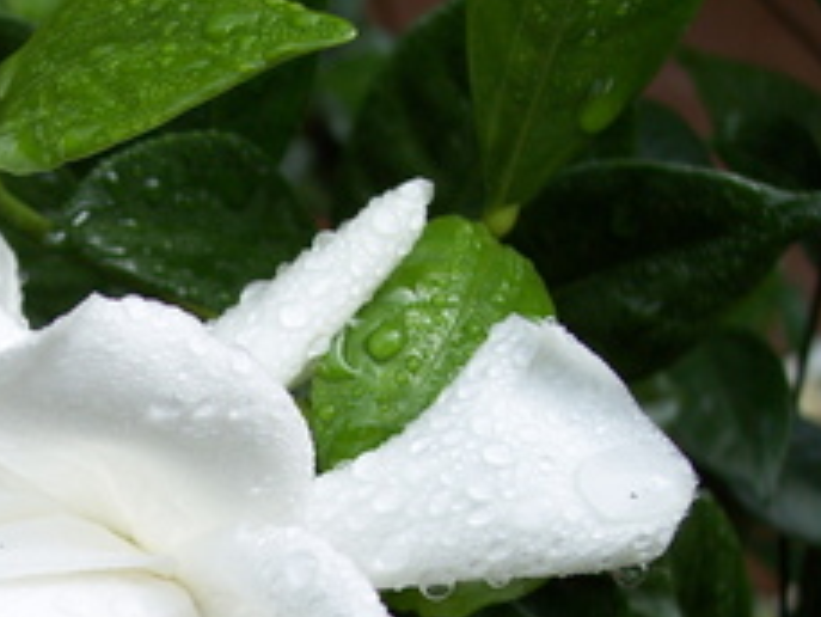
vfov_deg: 19.4
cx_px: 65
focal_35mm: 75
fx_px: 1780
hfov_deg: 25.1
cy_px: 520
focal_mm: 8
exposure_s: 1/125
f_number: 3.4
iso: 100
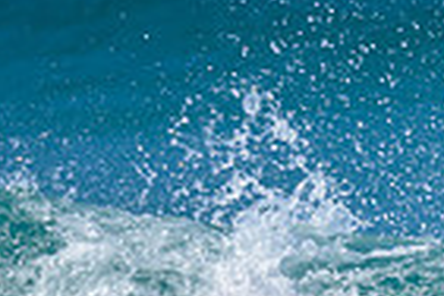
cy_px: 420
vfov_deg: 0.3
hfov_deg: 0.5
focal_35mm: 4031
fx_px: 49712
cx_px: 527
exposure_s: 1/2000
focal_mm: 800
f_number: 6.3
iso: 560
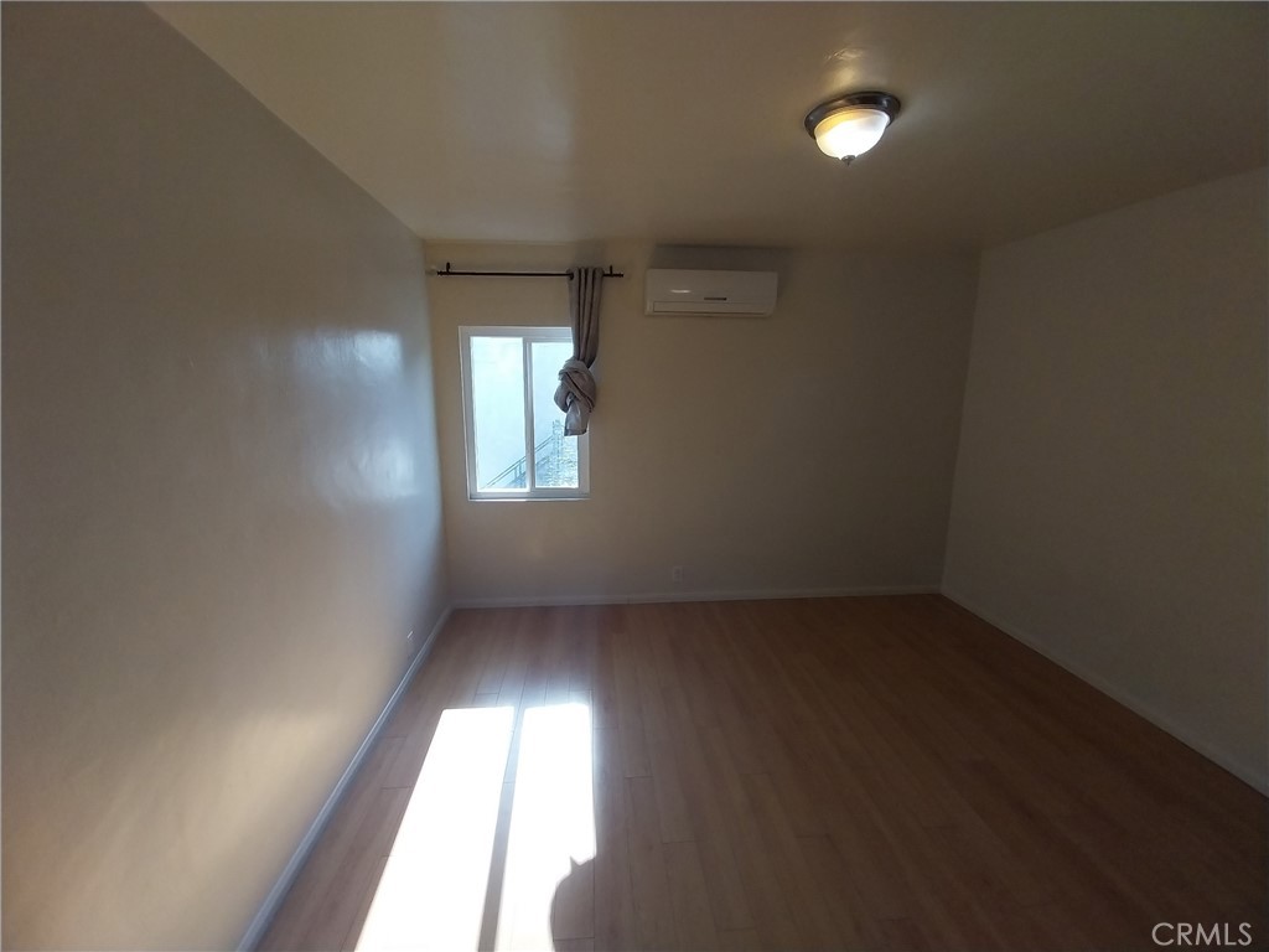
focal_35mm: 13
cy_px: 476
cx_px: 634
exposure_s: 1/135
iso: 64
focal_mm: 1.13
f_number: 2.2
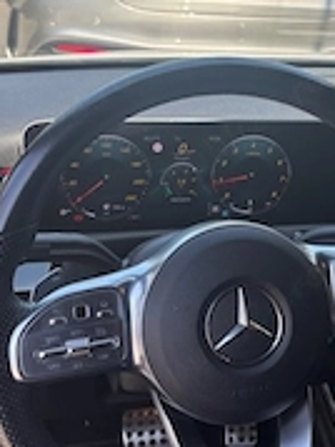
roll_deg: -4.6
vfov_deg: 33.0
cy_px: 160
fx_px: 749
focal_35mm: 58
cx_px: 295
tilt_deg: -16.2
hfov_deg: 24.5
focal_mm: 5.96
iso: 50
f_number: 1.6
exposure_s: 1/439
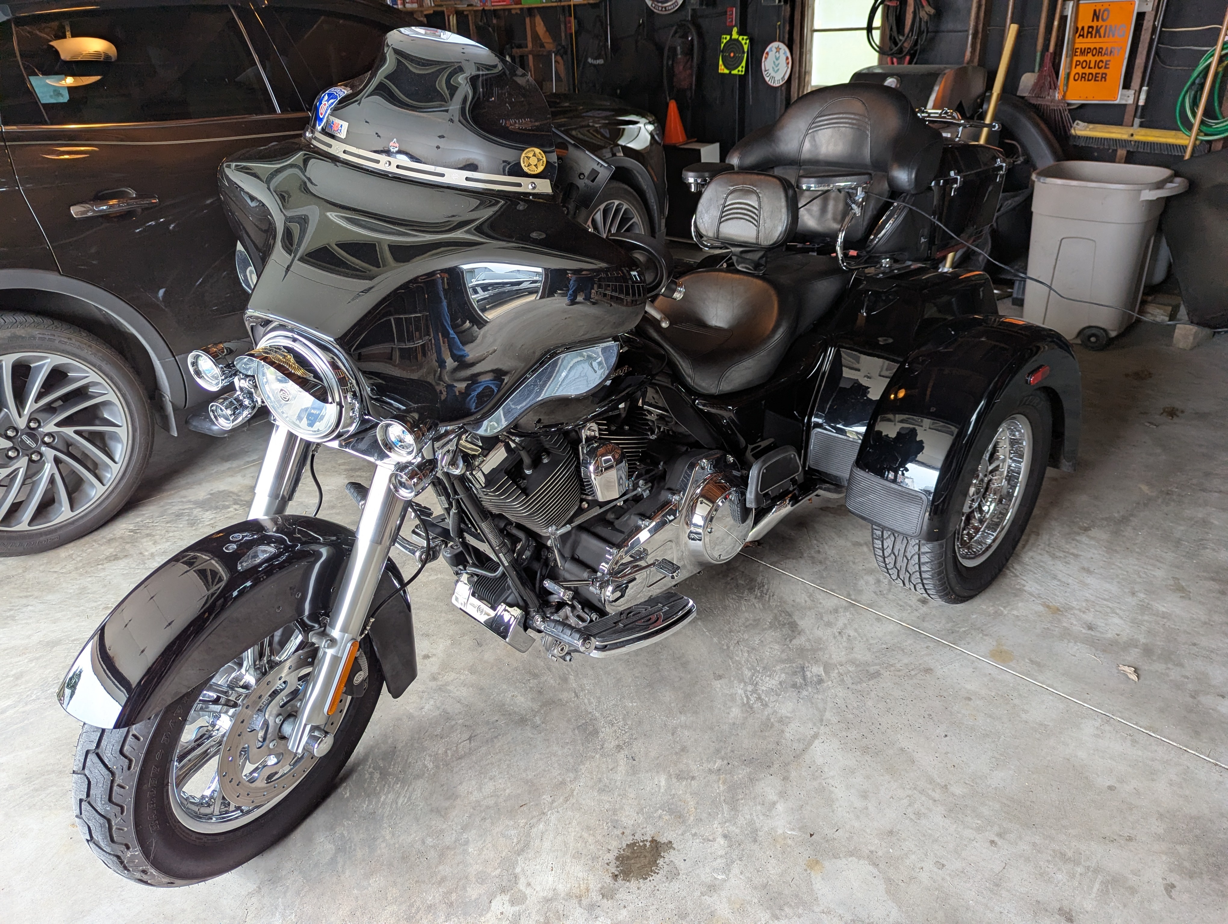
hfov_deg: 71.5
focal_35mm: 24
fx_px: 853
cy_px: 462
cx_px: 614
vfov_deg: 56.9
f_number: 1.85
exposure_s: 1/104
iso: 127
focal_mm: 6.81
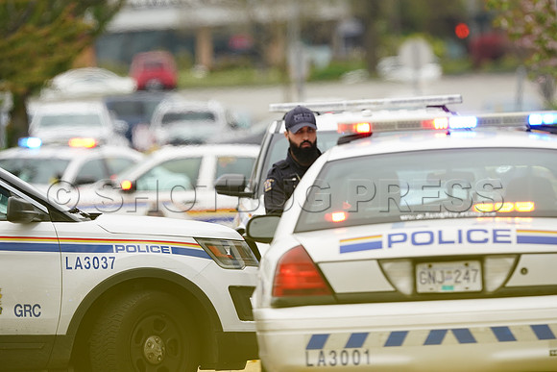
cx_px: 278
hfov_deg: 3.4
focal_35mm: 600
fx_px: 9285
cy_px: 186
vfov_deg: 2.3
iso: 400
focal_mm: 600
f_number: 6.3
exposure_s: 1/320
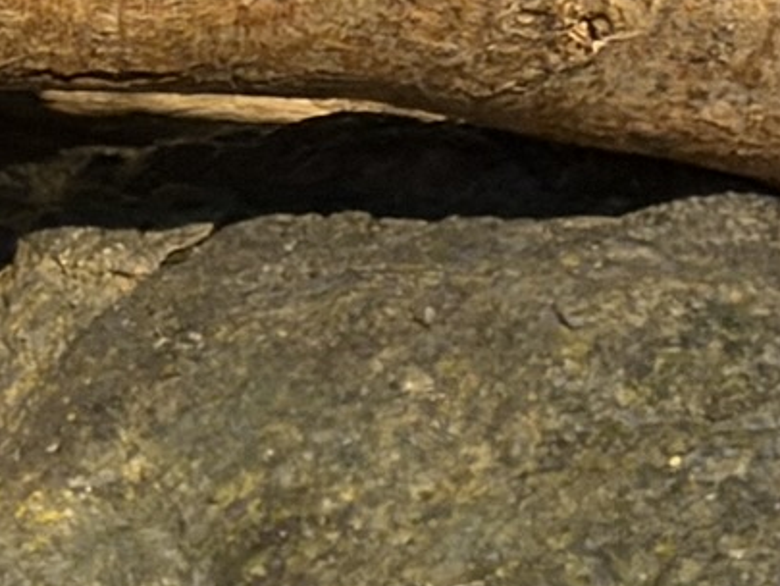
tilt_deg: +8.0
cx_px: -1080
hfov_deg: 2.0
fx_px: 22810
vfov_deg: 1.5
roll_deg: +0.7
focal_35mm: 1012
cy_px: -129
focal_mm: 16.89
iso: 320
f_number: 2.8
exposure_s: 1/60
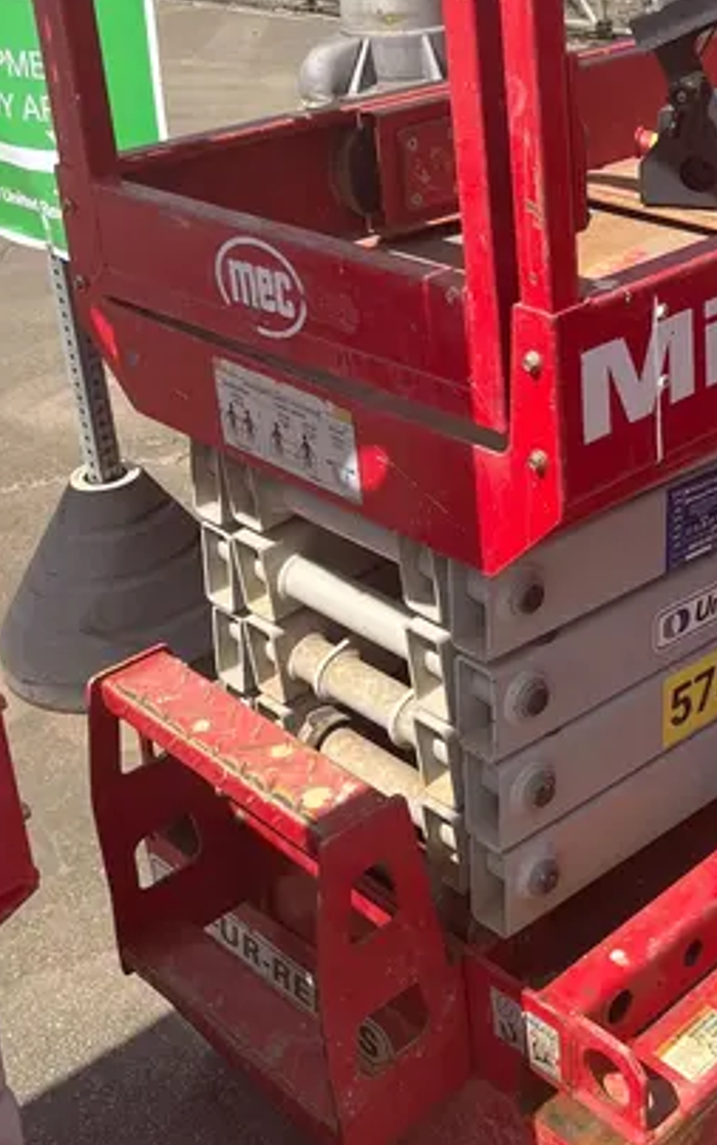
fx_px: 1561
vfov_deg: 39.3
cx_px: 711
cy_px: 305
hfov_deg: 24.7
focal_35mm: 50
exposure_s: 1/2309
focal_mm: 5.1
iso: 50
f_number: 1.6
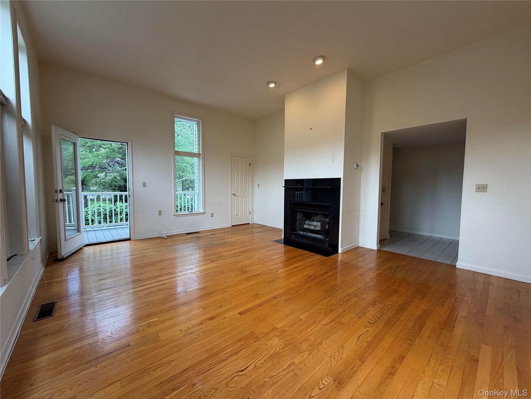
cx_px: 266
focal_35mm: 14
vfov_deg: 85.7
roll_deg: -0.4
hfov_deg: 102.1
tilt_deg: -3.3
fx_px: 215
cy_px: 200
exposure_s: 1/121
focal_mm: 2.22
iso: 125
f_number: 2.2
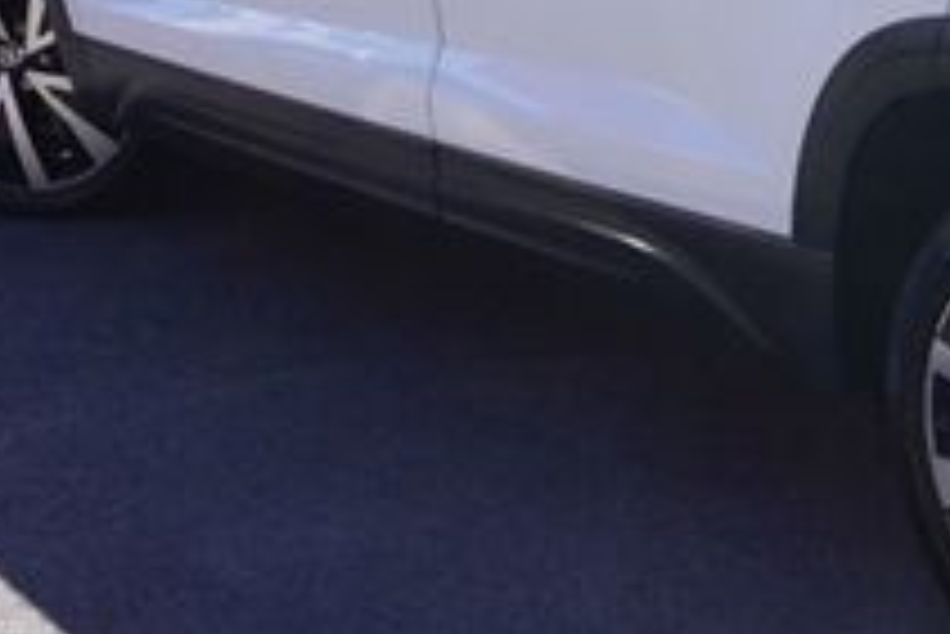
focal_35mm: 100
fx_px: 2641
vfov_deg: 13.5
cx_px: 1049
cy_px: -18
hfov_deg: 19.5
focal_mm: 22
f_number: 10
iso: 100
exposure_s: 1/80
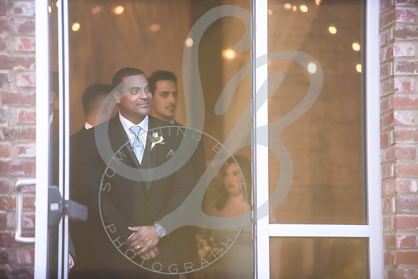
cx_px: 209
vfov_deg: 6.8
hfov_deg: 10.1
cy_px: 140
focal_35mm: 203
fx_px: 2359
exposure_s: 1/640
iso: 640
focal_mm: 200
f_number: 2.8
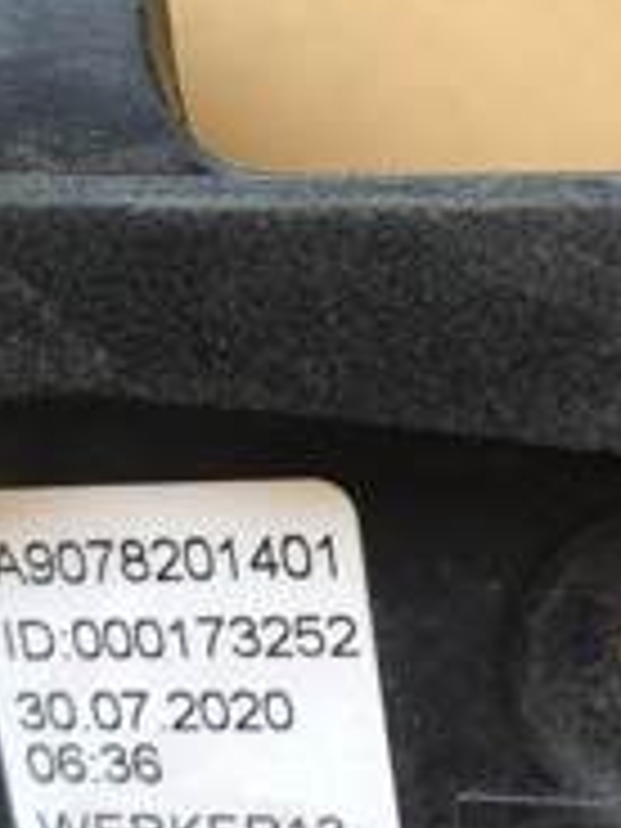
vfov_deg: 26.2
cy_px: 158
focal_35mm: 73
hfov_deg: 20.1
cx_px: 430
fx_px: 1746
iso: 40
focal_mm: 4
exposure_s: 1/25
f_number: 1.8
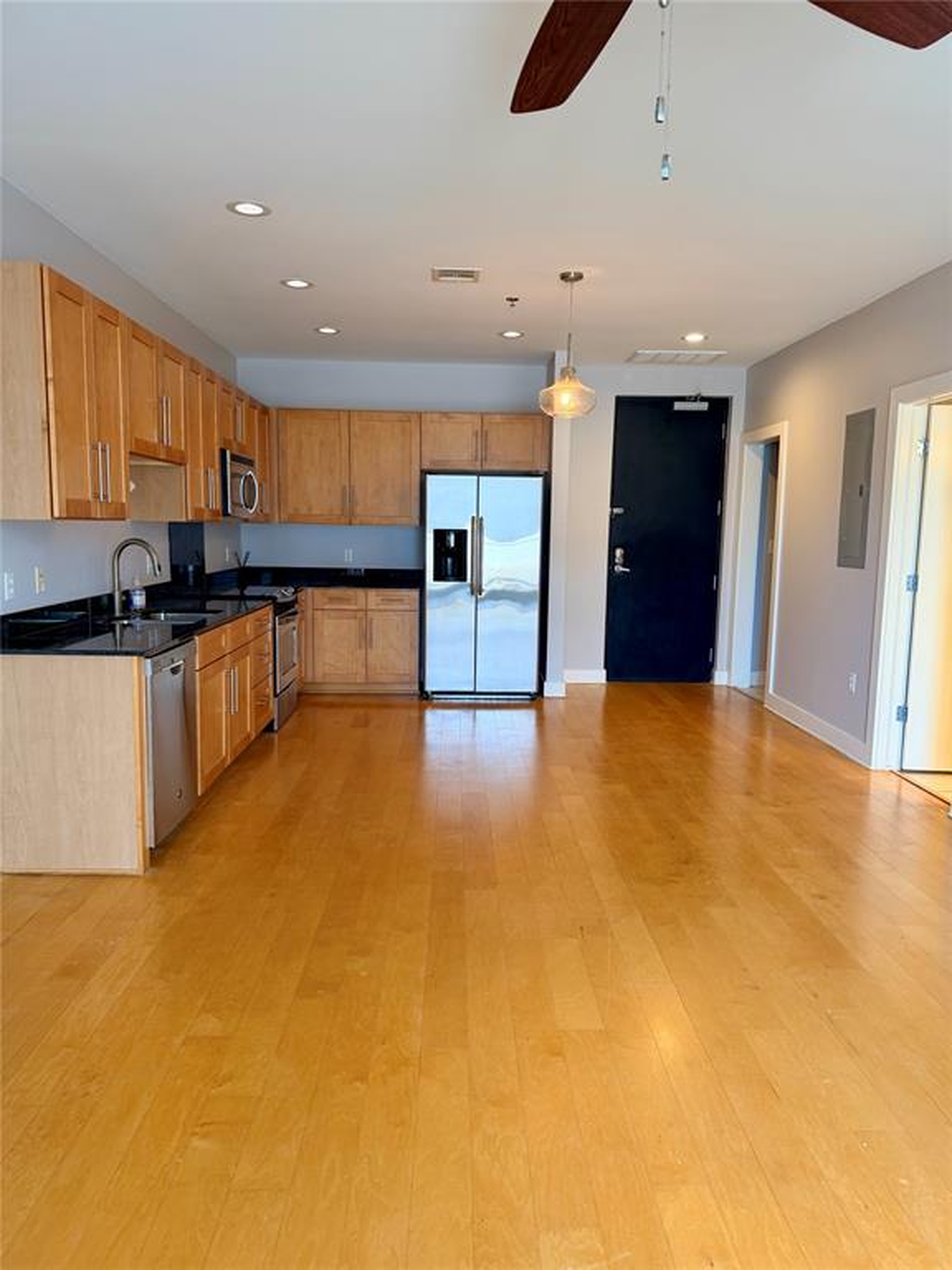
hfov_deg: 56.8
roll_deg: -1.1
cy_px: 635
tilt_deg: -6.8
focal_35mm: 24
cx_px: 476
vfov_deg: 71.6
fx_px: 880
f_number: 1.78
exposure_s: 1/60
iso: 160
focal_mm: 6.76
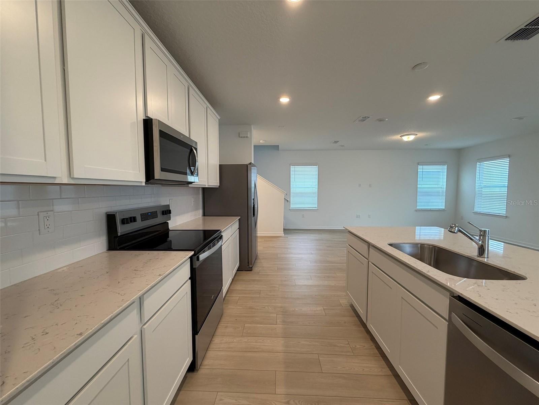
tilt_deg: -3.1
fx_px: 218
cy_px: 202
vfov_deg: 85.7
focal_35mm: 14
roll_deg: +0.3
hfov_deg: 102.1
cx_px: 270
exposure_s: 1/120
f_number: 2.2
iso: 200
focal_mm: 2.22
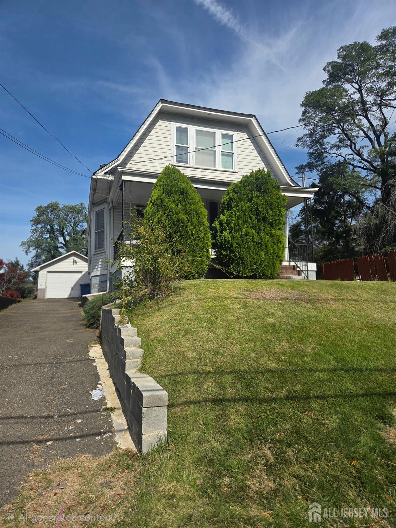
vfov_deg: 73.9
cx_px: 198
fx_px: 351
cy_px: 264
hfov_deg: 58.9
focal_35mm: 23
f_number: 1.8
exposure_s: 1/10000
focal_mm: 5.4
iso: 80
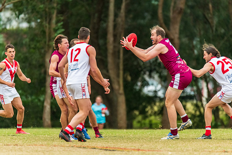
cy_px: 78
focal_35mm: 615
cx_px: 117
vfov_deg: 2.2
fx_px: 3961
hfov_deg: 3.4
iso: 3200
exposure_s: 1/1250
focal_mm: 600
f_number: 6.3
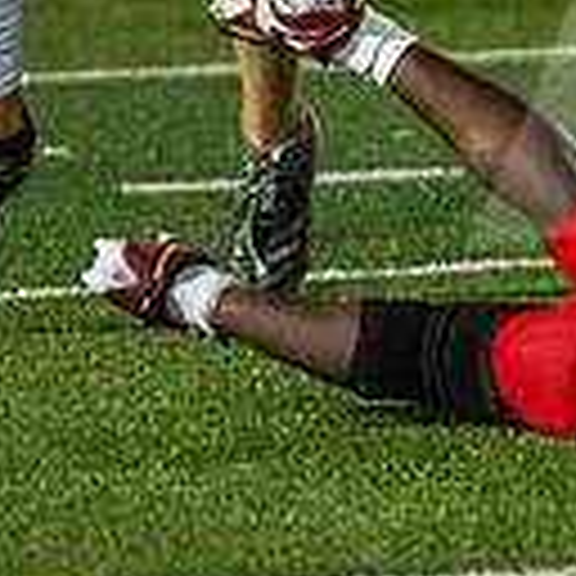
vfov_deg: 1.5
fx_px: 21537
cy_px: -69
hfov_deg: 1.5
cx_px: 1304
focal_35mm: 1144
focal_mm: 200
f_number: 2.8
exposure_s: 1/1250
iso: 5000
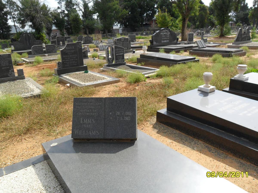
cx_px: 129
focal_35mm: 27
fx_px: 201
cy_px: 96
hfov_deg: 65.3
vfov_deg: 51.4
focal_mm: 4.9
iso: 100
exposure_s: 1/750
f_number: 3.5
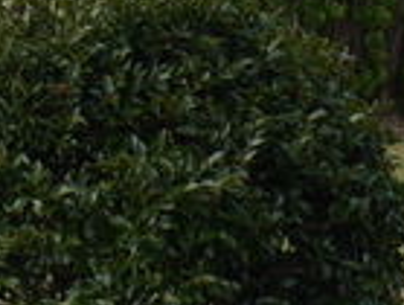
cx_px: -280
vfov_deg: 7.1
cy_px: -383
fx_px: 2329
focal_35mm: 199
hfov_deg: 9.5
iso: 200
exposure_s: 1/250
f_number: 8
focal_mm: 17
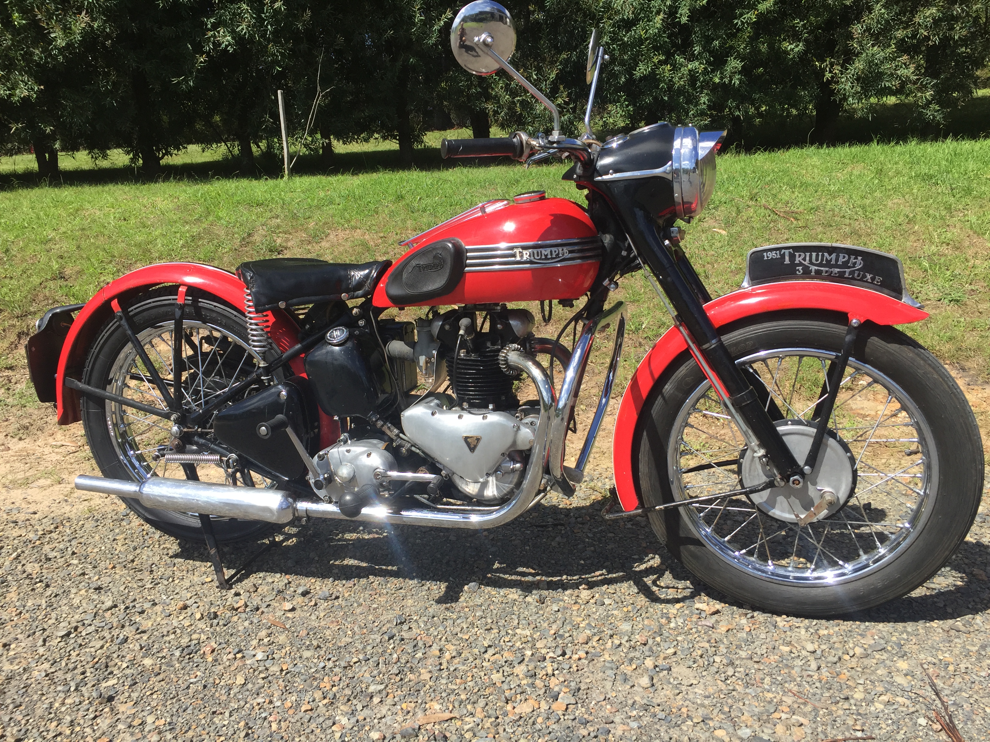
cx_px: 495
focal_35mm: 29
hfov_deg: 61.7
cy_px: 371
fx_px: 829
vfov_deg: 48.2
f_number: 2.2
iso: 32
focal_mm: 4.15
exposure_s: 1/1364
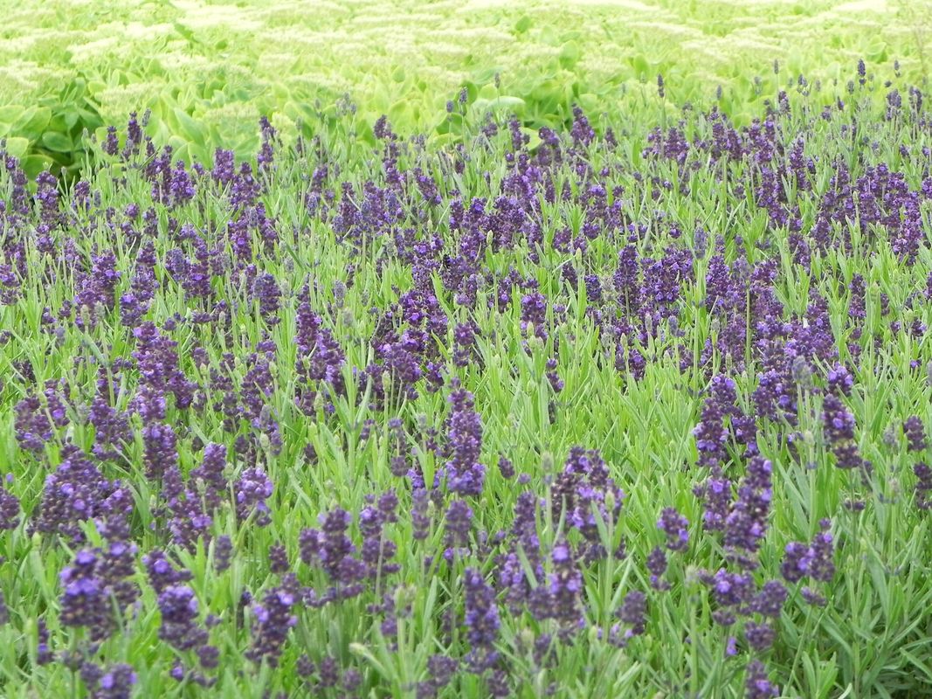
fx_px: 3150
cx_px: 466
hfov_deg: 16.8
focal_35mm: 117
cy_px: 350
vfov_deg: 12.7
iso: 160
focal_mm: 20.8
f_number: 4.5
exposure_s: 1/160
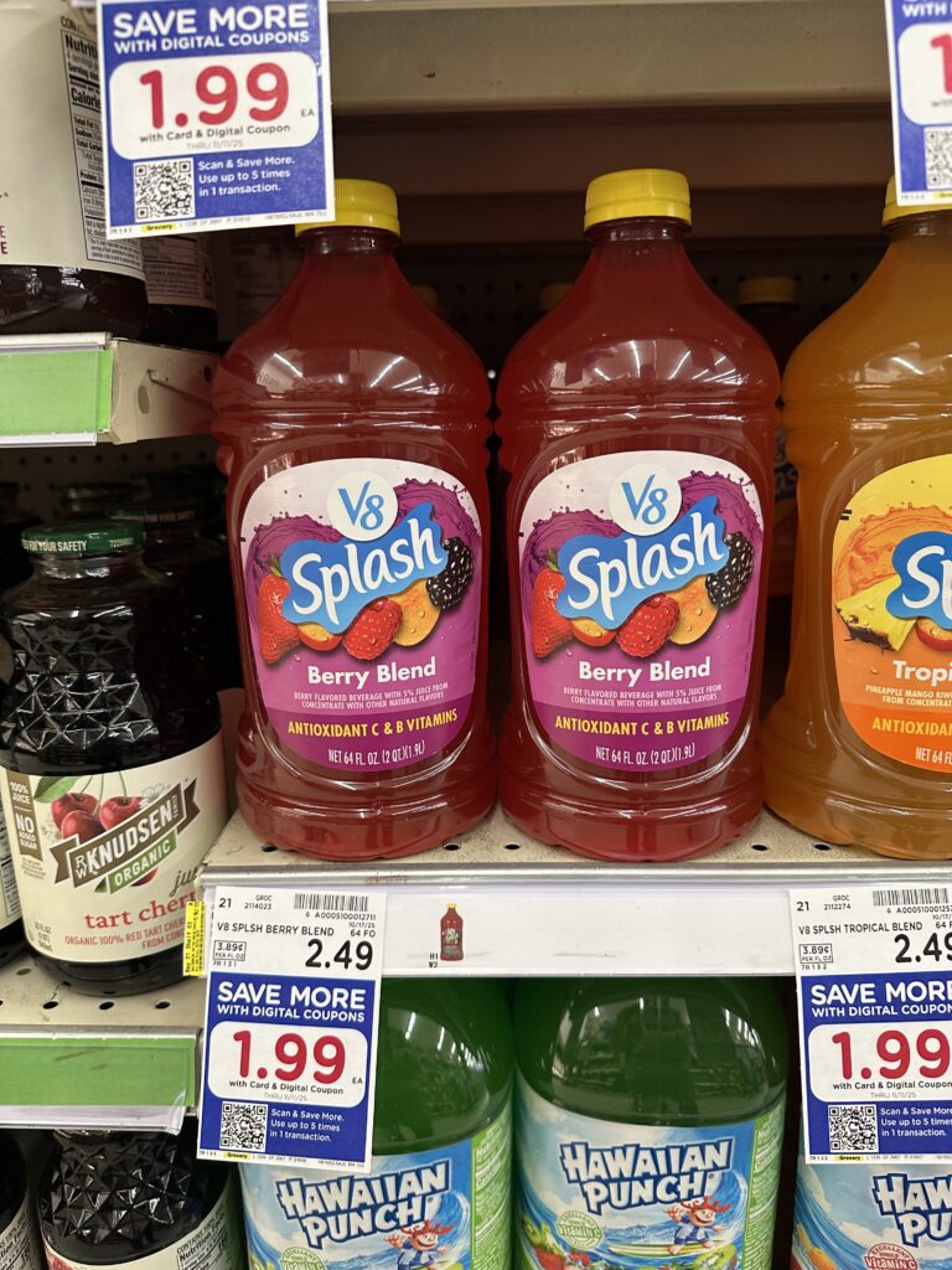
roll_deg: +0.6
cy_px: 635
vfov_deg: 71.6
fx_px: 880
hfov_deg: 56.8
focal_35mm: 24
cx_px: 476
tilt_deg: -15.8
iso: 200
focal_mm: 6.86
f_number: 1.78
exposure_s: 1/63
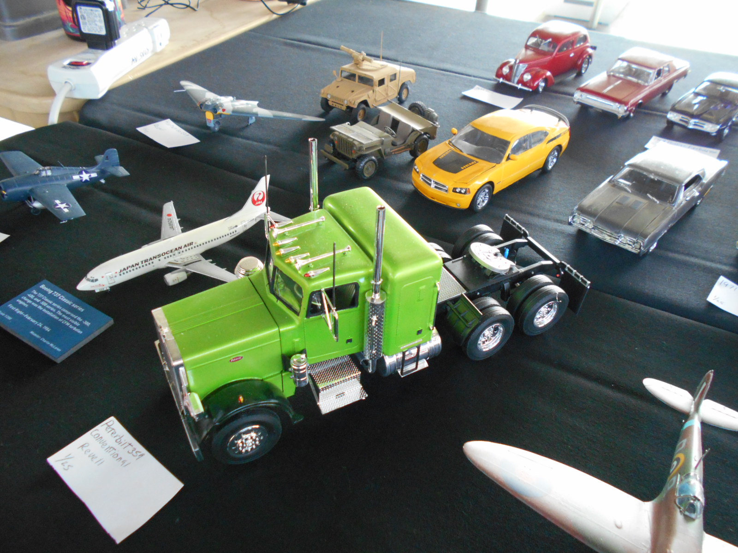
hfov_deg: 67.3
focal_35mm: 26
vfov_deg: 53.1
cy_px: 276
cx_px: 369
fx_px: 554
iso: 400
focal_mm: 4.6
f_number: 3.2
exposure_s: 1/20
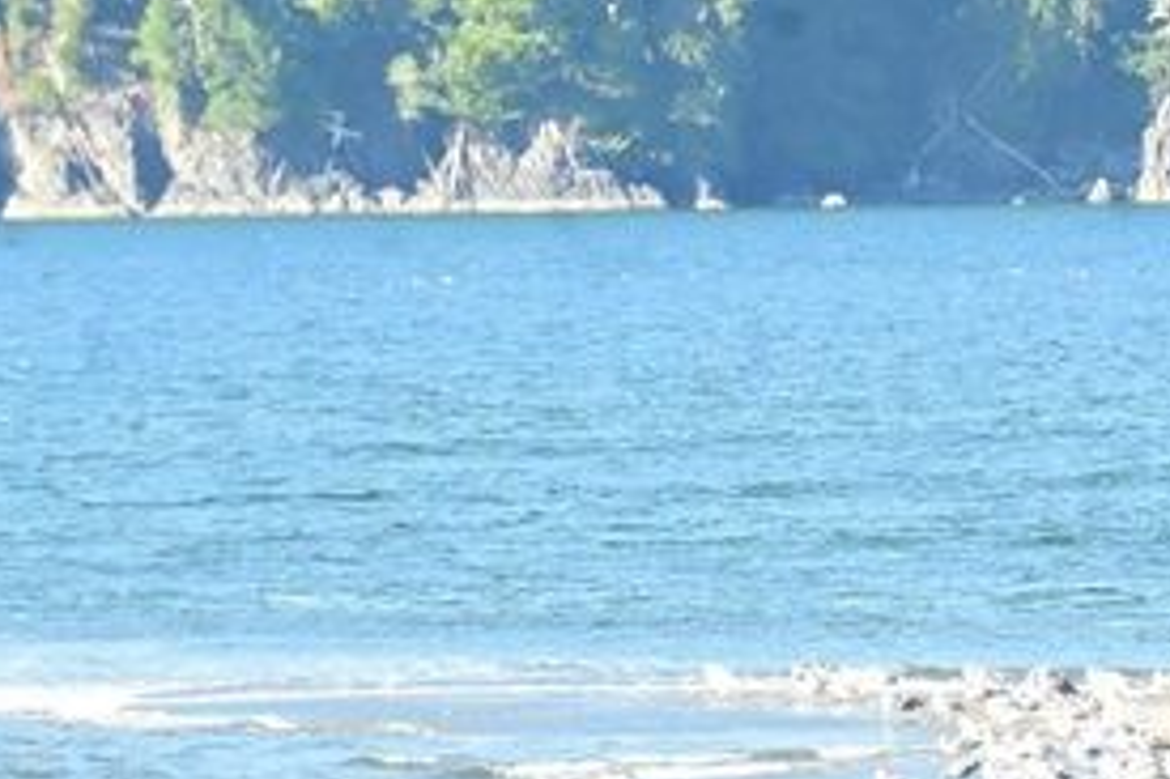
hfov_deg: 3.0
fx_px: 22638
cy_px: 562
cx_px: 1064
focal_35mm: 697
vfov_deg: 2.0
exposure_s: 1/1500
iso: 5000
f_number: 11
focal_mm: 200
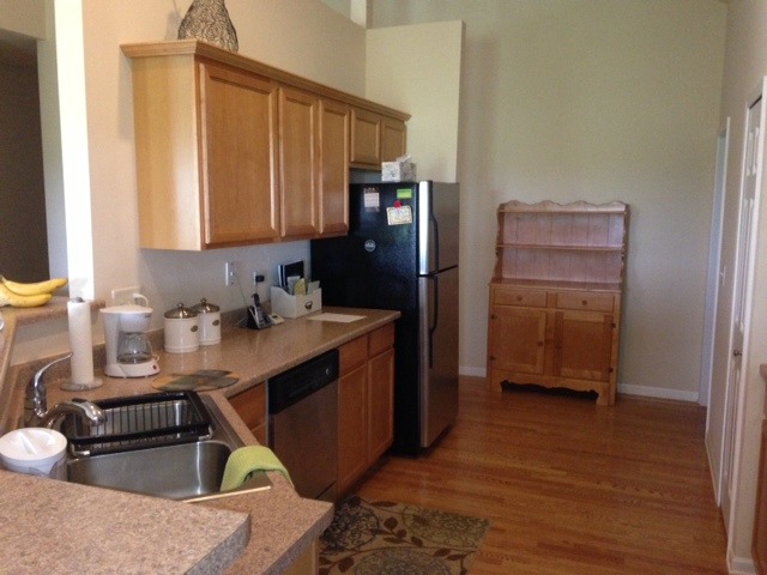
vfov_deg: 42.9
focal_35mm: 33
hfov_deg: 55.4
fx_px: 731
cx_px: 384
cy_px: 288
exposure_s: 1/16
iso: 400
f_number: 2.4
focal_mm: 4.13
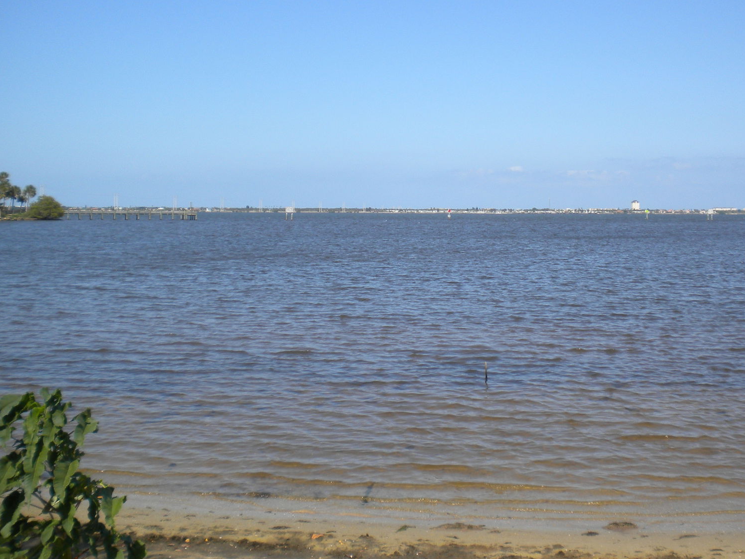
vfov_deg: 32.0
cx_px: 439
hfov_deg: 41.9
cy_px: 209
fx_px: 969
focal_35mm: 45
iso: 80
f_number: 4.6
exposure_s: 1/593
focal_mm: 6.3
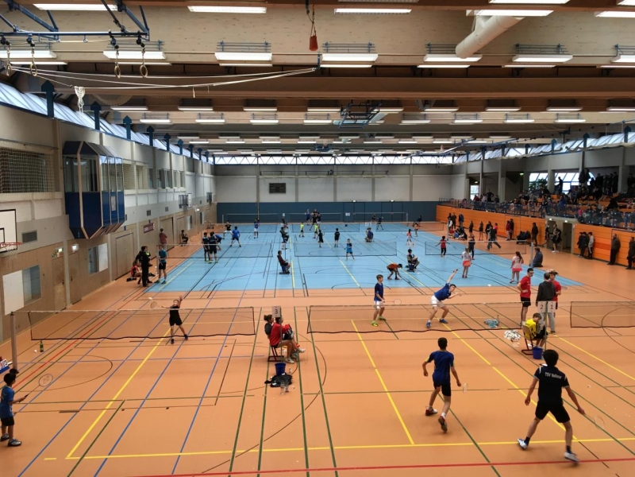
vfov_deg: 48.2
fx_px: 532
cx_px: 318
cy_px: 238
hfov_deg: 61.7
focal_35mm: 29
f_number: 2.2
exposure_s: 1/33
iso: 50
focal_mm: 4.15
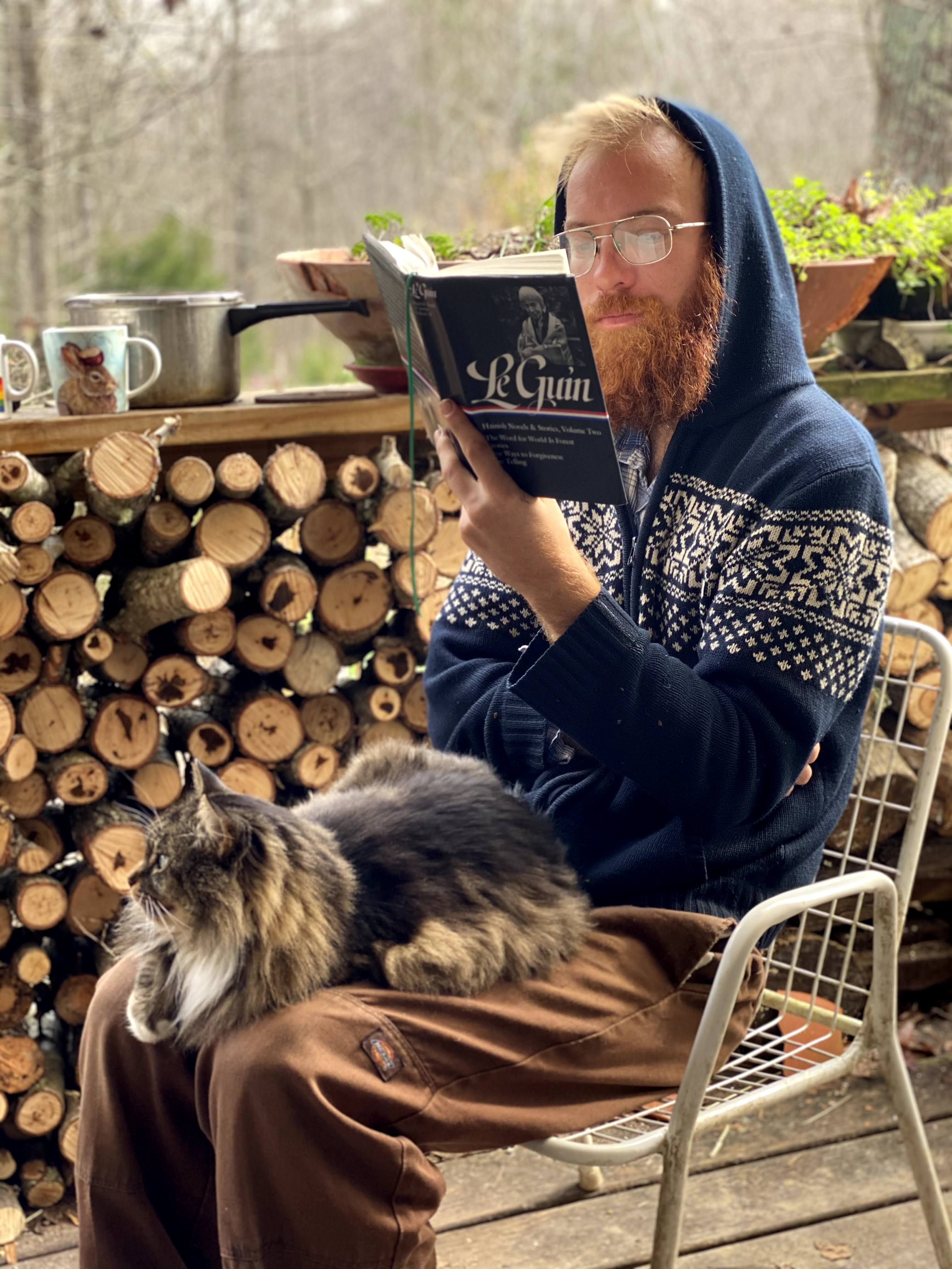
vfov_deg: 36.8
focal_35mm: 52
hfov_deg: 28.0
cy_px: 634
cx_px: 476
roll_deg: +1.0
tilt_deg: -12.4
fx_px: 1907
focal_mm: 6
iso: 100
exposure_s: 1/122
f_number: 2
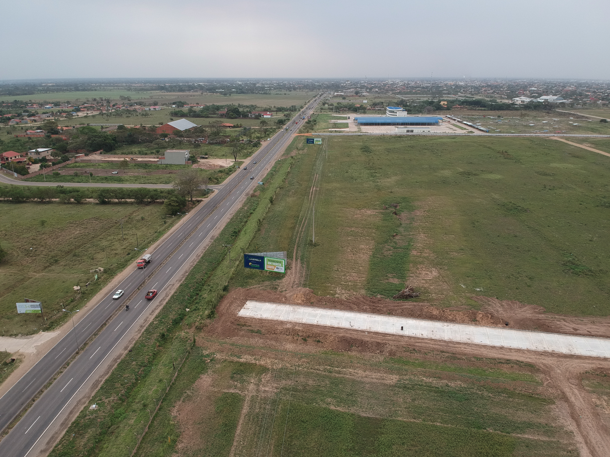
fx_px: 441
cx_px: 305
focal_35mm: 25
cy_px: 228
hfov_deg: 69.4
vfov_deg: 54.9
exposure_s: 1/500
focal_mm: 4.49
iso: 100
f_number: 2.6
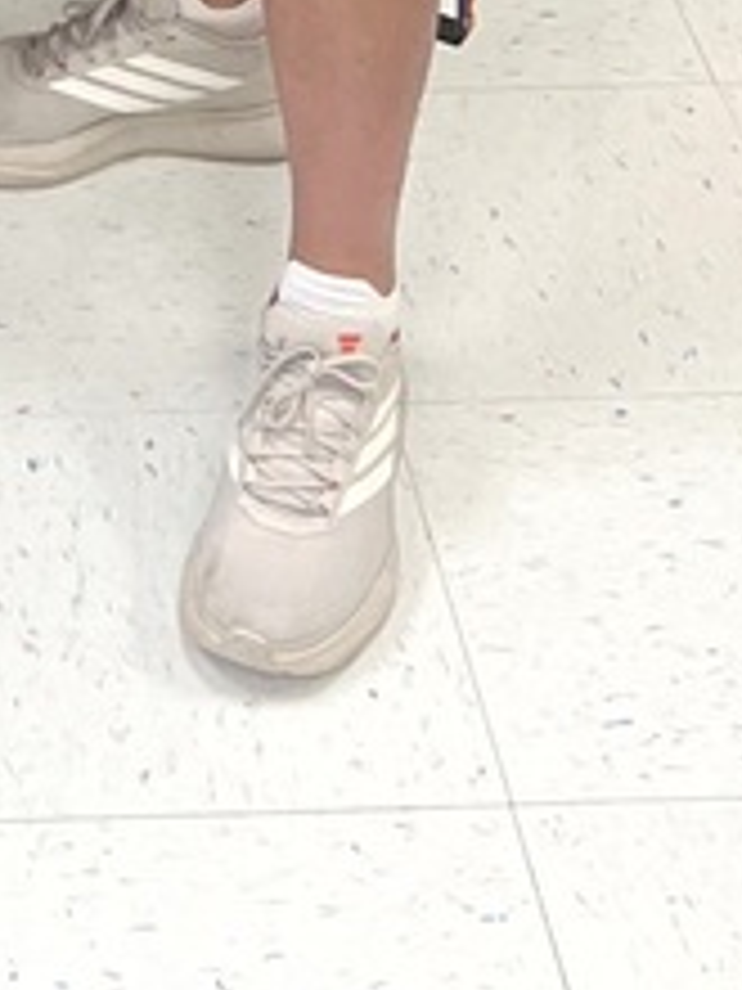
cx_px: -306
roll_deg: +1.4
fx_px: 3458
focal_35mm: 121
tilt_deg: -20.6
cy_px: -1022
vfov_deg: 13.7
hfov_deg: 11.8
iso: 125
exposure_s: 1/120
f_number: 1.5
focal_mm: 5.7
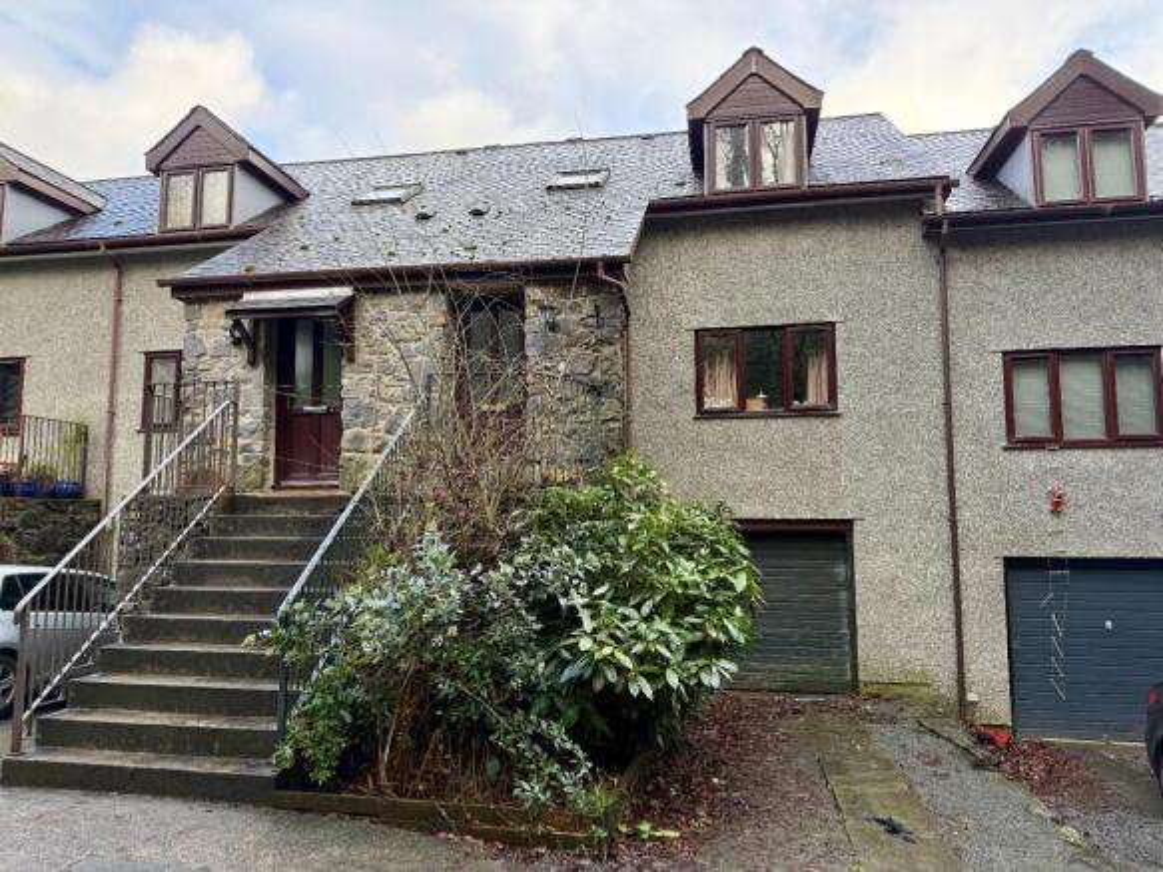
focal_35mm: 24
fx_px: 806
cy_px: 436
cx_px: 582
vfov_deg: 56.8
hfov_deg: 71.6
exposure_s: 1/257
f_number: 1.78
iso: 100
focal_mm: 6.76
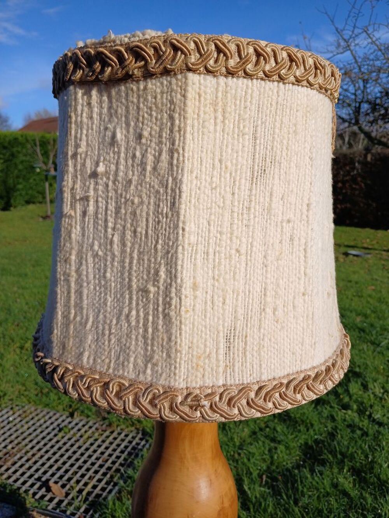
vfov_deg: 67.3
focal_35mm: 26
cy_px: 259
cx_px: 194
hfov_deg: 53.1
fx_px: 390
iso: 20
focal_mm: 3.98
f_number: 1.8
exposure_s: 1/1209
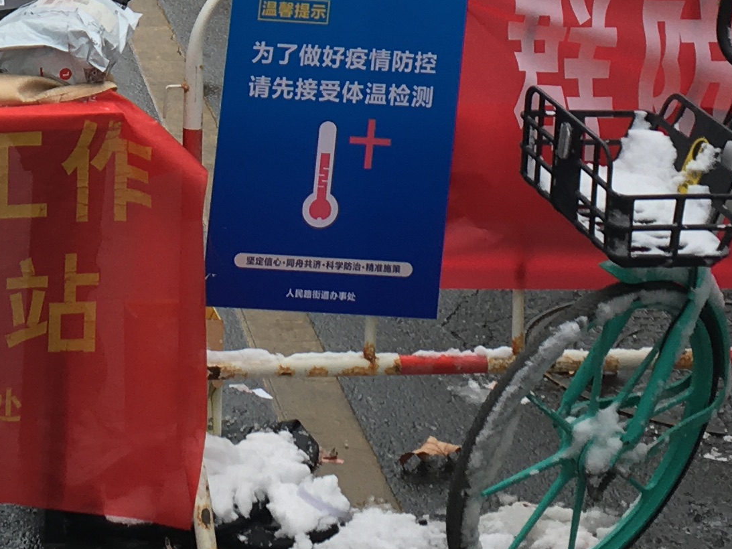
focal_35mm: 107
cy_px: -232
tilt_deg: -2.1
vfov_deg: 13.2
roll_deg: -1.5
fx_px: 2263
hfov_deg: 18.1
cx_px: 70
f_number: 2.2
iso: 25
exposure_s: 1/172
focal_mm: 4.15
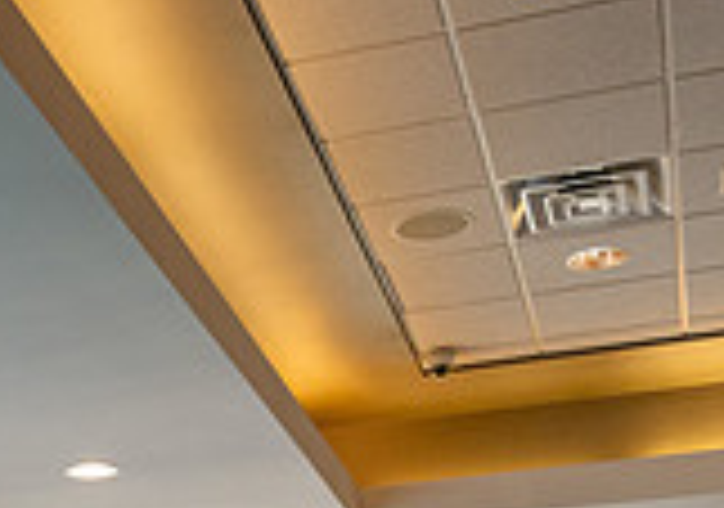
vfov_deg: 13.9
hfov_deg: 19.9
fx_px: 1942
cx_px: -124
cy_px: 784
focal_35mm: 95
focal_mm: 24
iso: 640
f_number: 2.8
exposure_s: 1/640
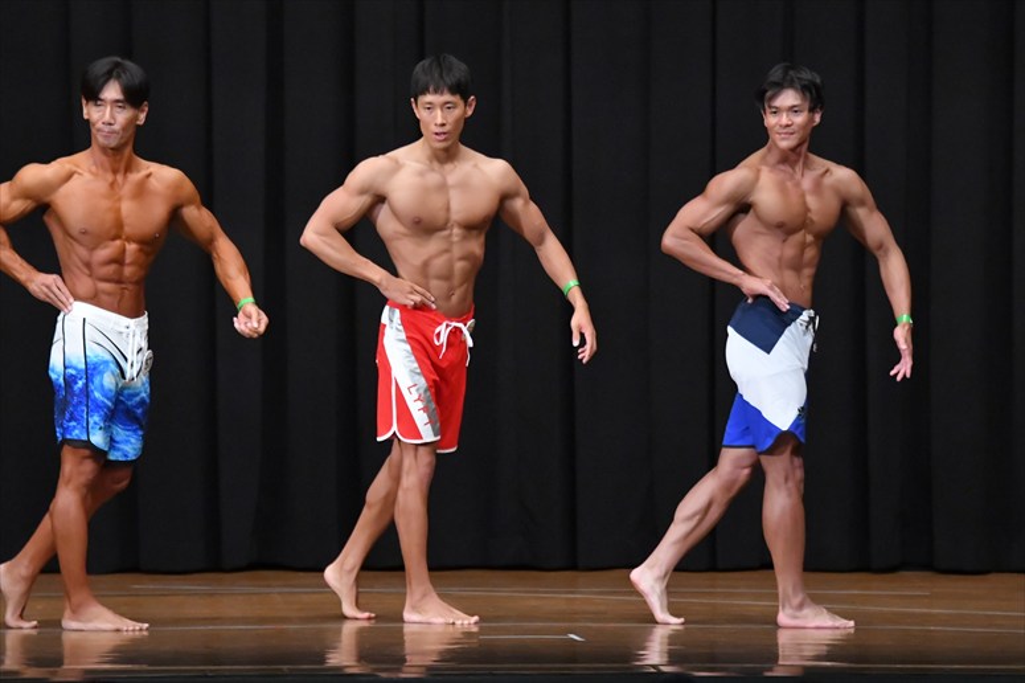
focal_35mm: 225
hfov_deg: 9.2
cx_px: 512
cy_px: 342
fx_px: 6403
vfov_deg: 6.1
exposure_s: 1/400
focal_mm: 150
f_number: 5.6
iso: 8000
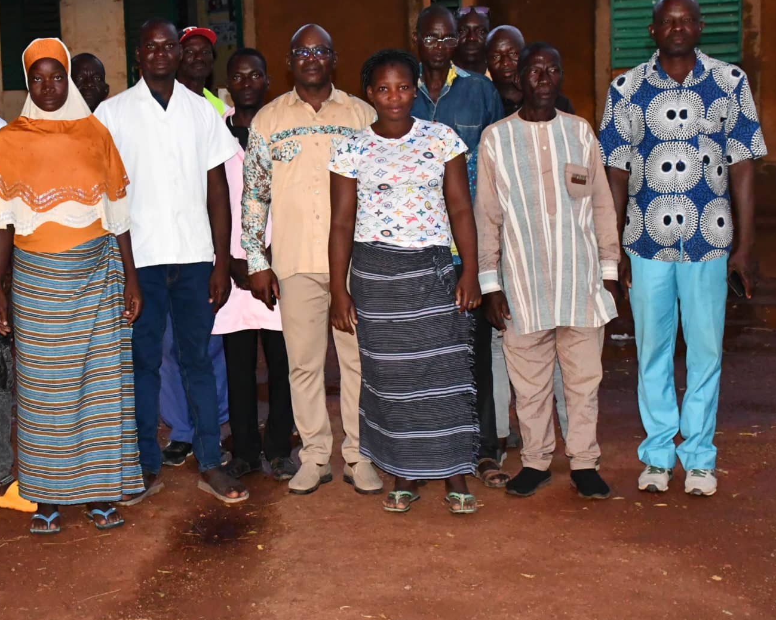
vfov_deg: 21.5
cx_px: 250
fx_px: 1631
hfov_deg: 26.6
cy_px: 229
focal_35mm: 71
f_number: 4
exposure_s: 1/60
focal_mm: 32
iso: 6400
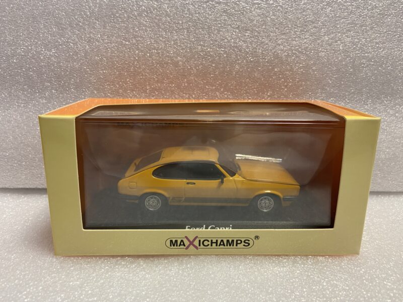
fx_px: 303
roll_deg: +0.4
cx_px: 202
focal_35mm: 26
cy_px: 151
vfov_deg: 53.1
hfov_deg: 67.3
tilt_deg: -15.6
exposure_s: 1/50
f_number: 1.8
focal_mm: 4.25
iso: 100
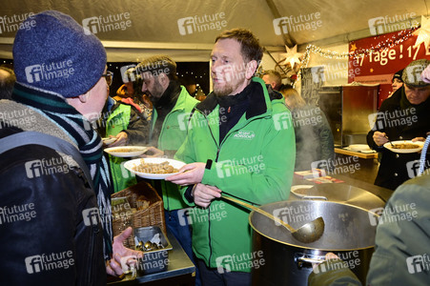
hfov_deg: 73.8
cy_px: 143
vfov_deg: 53.1
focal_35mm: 24
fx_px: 286
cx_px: 215
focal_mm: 24
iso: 1600
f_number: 5
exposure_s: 1/200
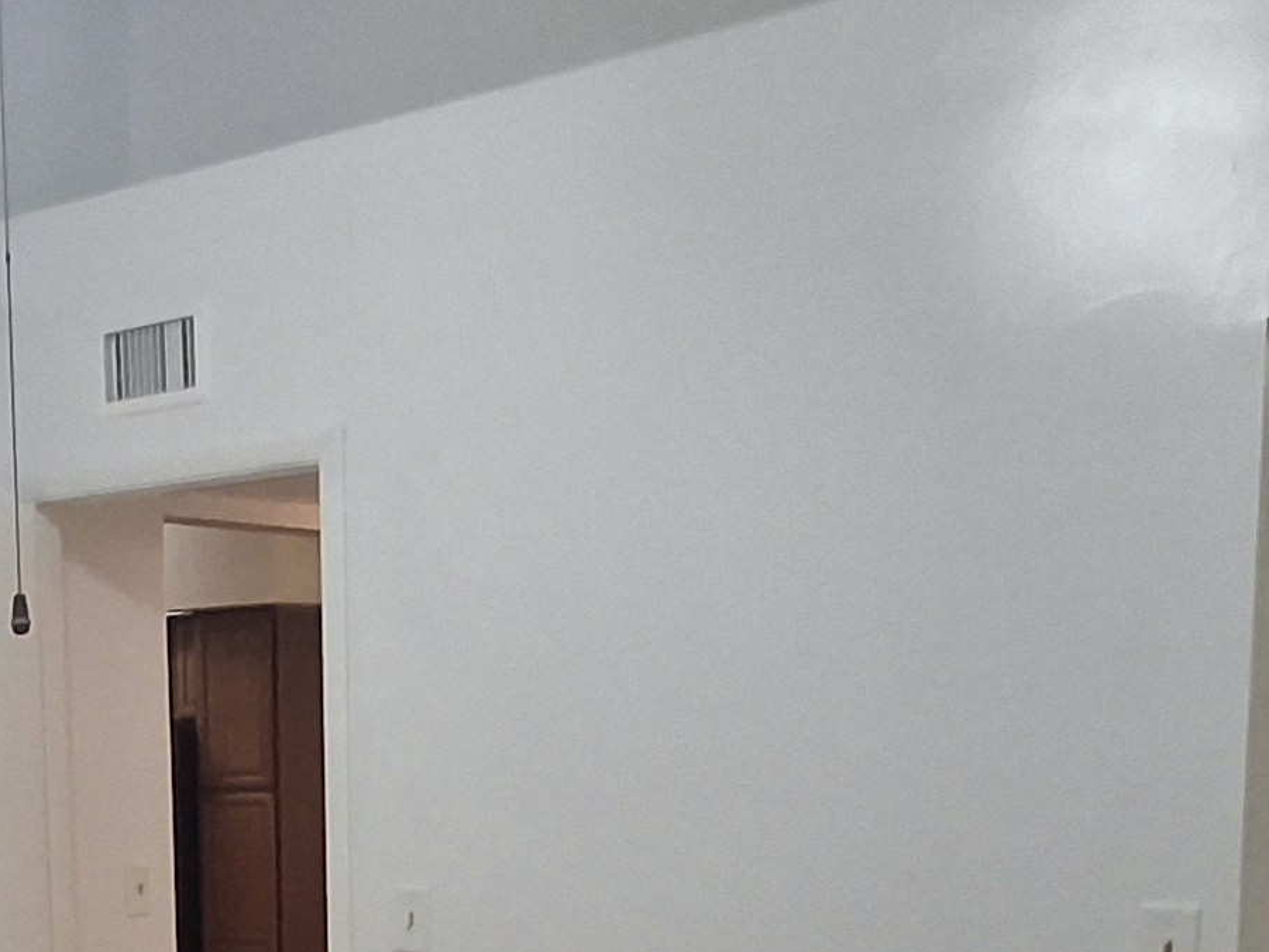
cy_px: 1048
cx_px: 87
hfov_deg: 31.4
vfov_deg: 23.6
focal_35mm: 58
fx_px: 2126
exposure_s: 1/40
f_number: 2.2
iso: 160
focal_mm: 1.64
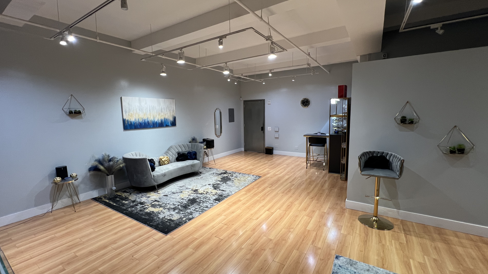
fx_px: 194
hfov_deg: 103.0
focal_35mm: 15
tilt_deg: -7.2
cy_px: 139
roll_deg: +1.5
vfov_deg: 70.5
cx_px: 238
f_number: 1.8
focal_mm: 1.57
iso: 200
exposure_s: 1/60
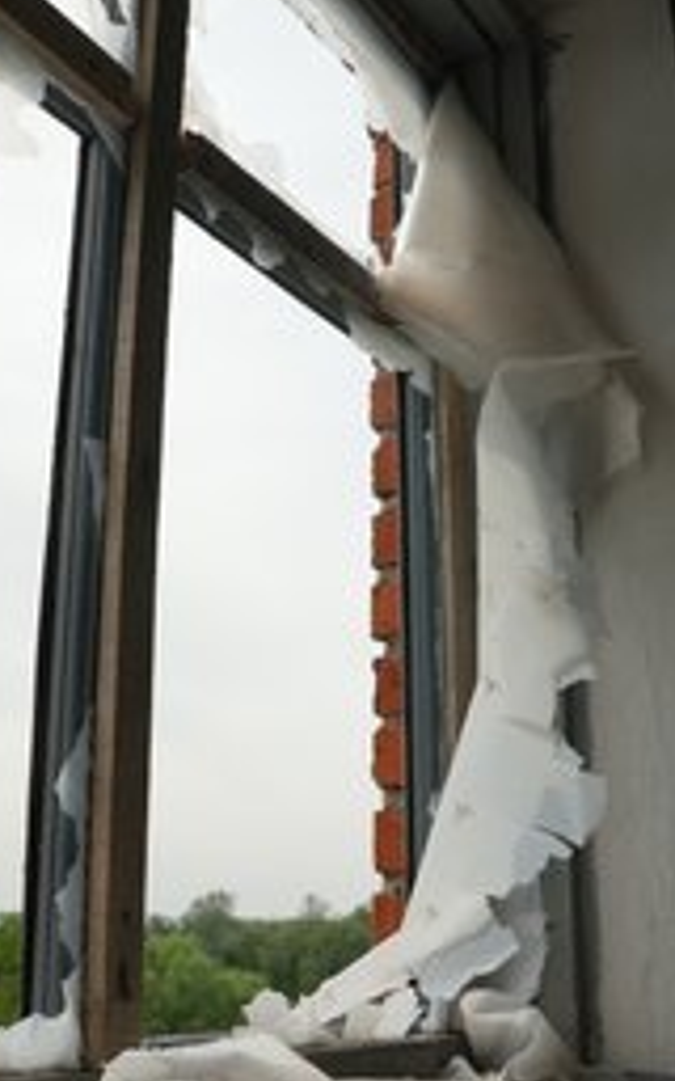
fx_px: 1266
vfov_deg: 46.2
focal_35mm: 43
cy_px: 530
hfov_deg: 29.8
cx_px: 375
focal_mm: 27
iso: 80
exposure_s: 1/50
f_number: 9
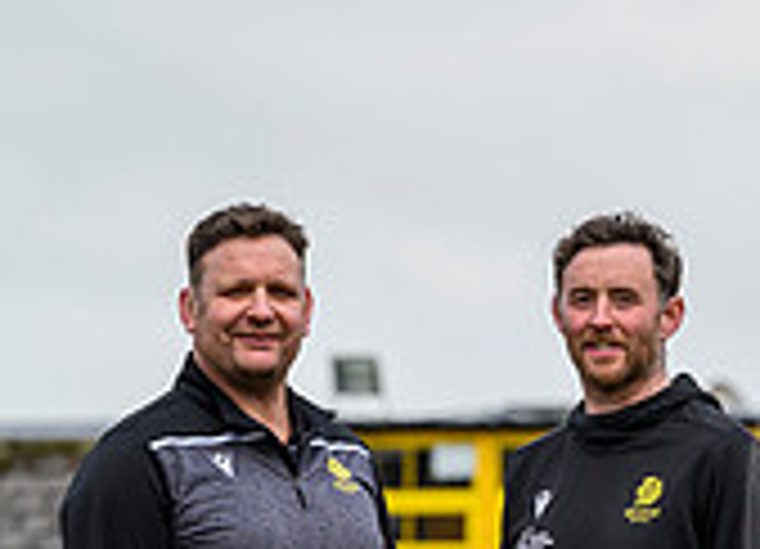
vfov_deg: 2.0
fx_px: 15727
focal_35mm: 726
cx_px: 1270
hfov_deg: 2.8
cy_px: 493
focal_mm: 185
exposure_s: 1/160
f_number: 5.6
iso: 500
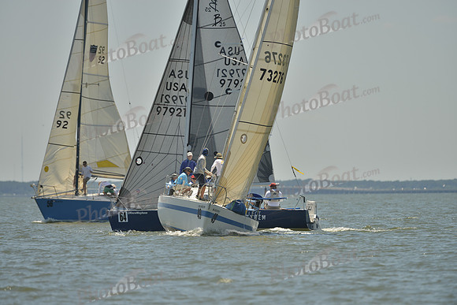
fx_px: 5079
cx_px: 228
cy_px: 152
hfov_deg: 5.2
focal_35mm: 400
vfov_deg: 3.4
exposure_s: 1/1600
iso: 200
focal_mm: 400
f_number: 5.6
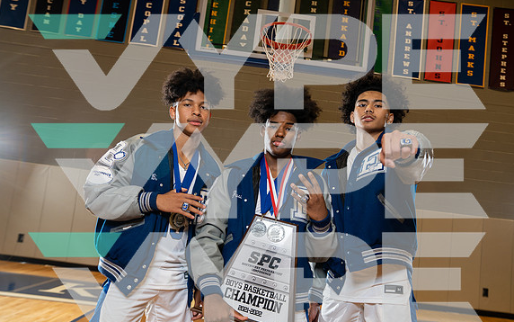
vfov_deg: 40.6
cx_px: 260
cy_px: 171
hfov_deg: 61.2
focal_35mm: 31
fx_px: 434
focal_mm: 30
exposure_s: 1/125
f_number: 4
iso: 400
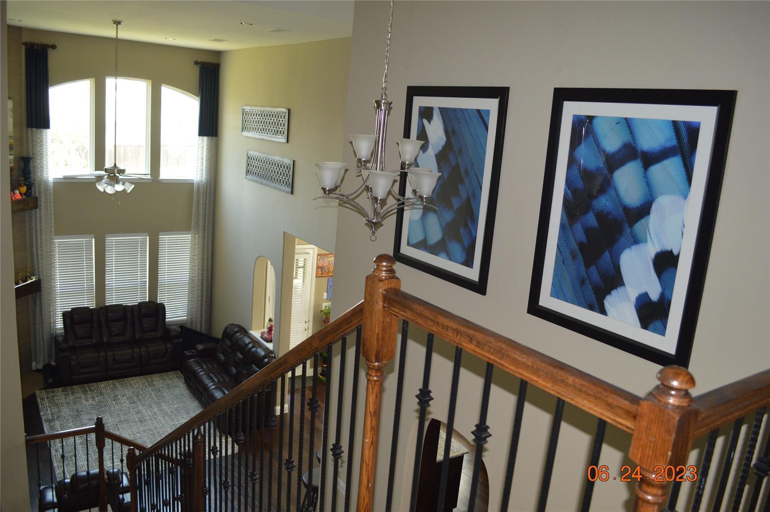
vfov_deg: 47.8
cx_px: 385
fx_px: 577
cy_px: 256
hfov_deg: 67.4
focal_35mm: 27
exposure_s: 1/60
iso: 450
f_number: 3.5
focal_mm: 18
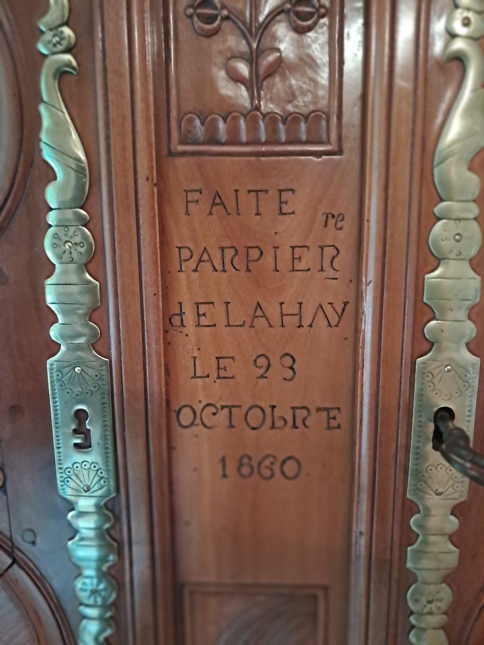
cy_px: 322
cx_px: 242
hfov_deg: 51.4
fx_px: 503
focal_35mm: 27
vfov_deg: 65.3
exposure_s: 1/20
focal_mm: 4
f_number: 1.8
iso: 800
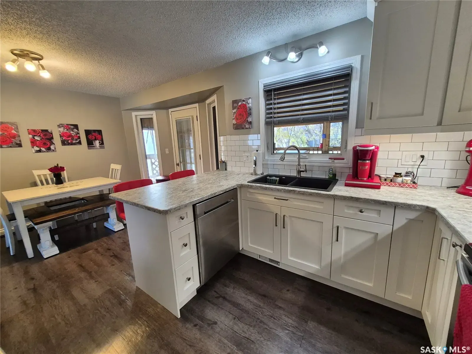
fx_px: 177
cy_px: 177
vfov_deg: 89.9
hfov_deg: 106.2
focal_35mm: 13
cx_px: 236
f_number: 2.2
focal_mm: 1.74
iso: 200
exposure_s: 1/60
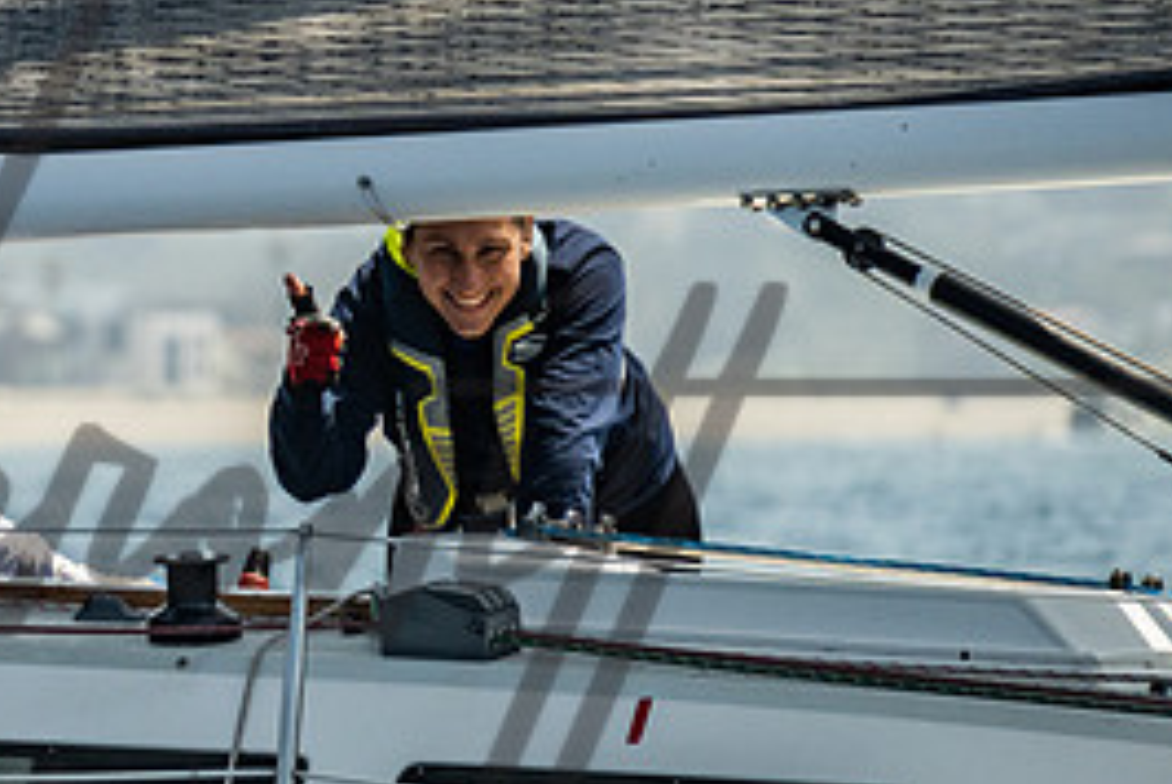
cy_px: 66
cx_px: -534
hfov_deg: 3.0
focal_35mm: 689
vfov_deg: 2.0
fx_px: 22455
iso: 320
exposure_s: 1/1600
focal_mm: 200
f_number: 6.3
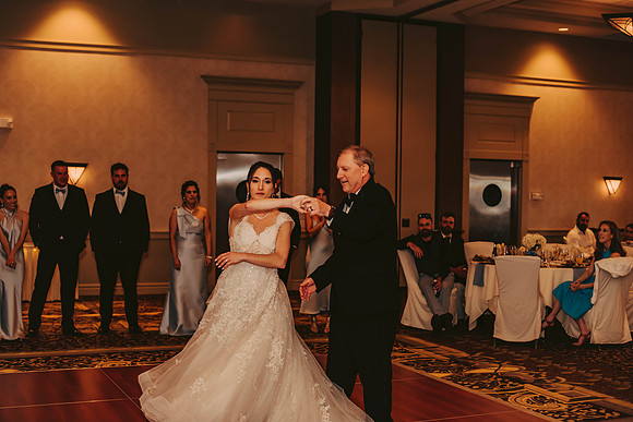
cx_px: 316
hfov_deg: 39.6
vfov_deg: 27.0
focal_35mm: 50
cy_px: 211
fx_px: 879
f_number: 2.5
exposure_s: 1/125
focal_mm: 50
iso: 800
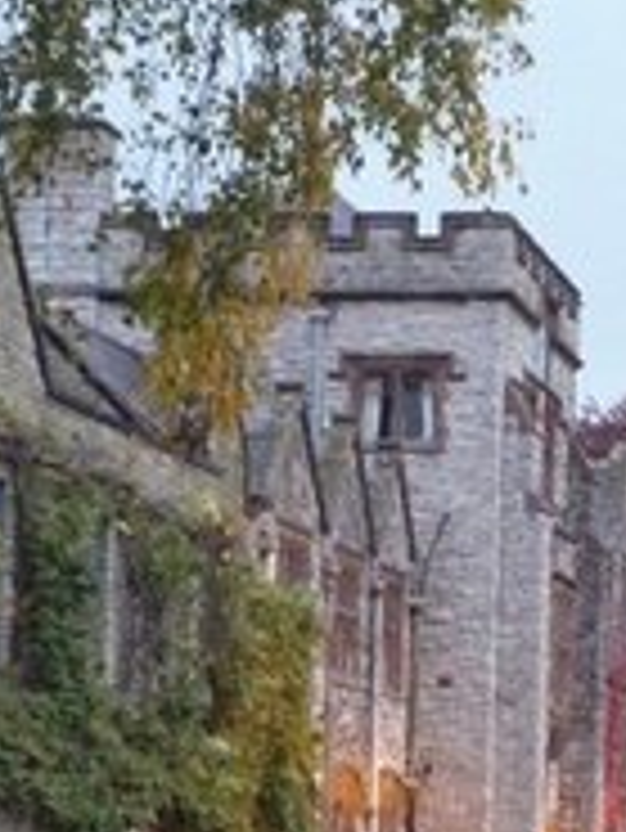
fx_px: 3637
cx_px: 536
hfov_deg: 9.8
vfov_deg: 13.0
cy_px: 747
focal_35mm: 151
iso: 800
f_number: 4.5
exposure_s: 1/40
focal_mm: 9.9
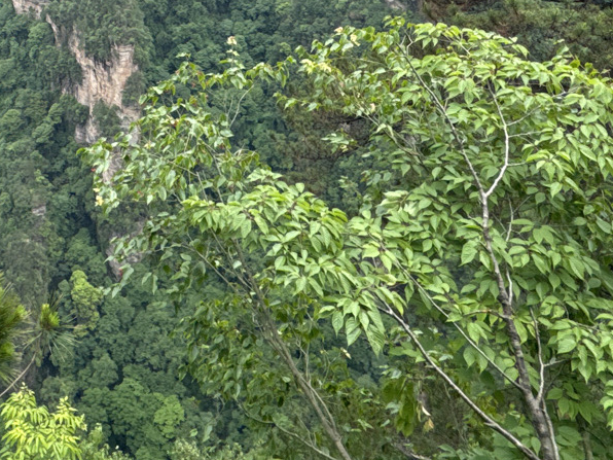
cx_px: 50
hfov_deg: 37.5
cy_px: -206
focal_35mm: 47
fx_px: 832
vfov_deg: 24.8
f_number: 2.2
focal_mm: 2.22
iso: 40
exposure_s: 1/529
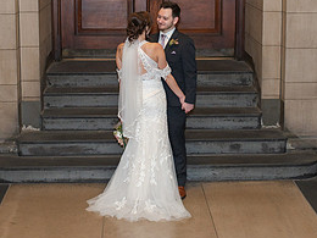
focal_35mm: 82
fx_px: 751
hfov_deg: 23.8
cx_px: 171
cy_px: 47
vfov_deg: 17.8
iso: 1000
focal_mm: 35
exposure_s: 1/200
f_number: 3.5
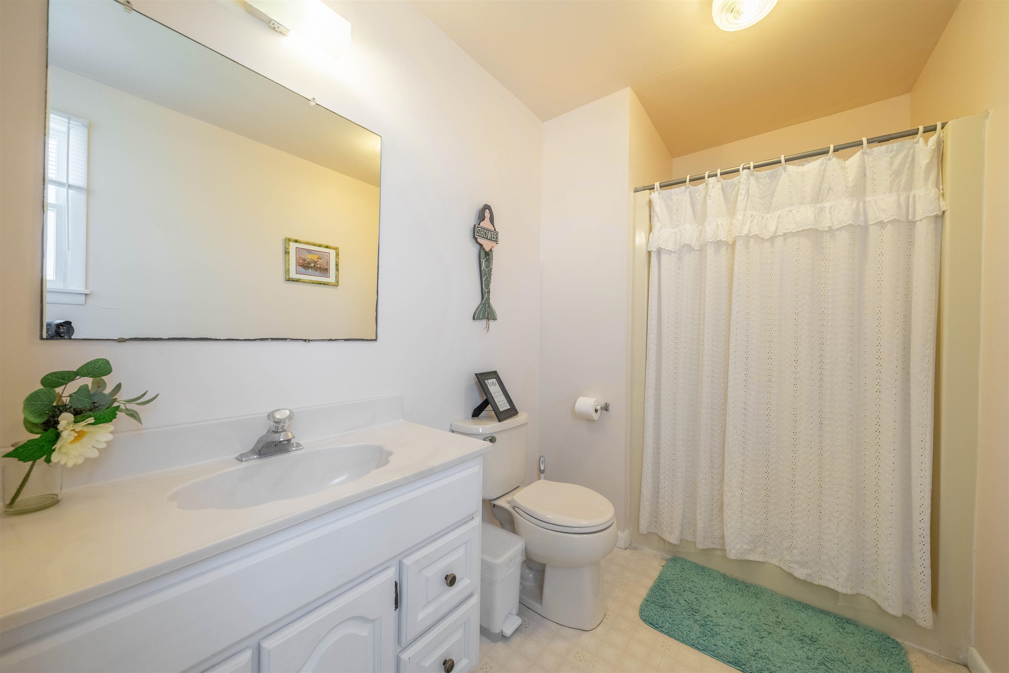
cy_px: 336
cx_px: 504
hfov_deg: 112.6
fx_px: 336
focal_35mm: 12
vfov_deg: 90.0
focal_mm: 12
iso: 800
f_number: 7.1
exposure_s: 1/160
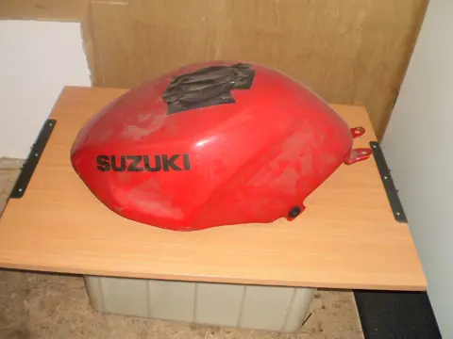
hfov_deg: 51.4
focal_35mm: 36
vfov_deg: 39.7
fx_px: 471
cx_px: 226
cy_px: 170
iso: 125
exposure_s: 1/30
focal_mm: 6.3
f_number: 3.1
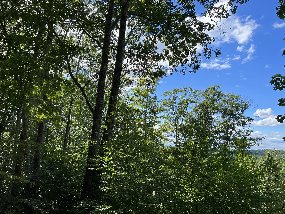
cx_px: 147
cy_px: 104
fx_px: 231
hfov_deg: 63.4
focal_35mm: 28
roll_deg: -3.5
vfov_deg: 49.7
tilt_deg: +8.3
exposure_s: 1/2513
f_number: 1.5
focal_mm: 5.7
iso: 50
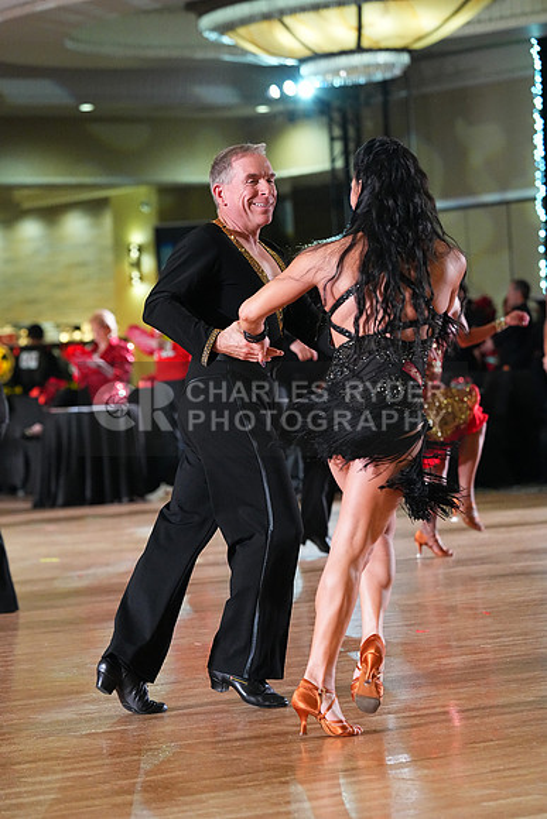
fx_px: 3029
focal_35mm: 133
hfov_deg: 10.3
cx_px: 274
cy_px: 410
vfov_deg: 15.4
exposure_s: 1/400
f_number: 4.5
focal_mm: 133
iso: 8000
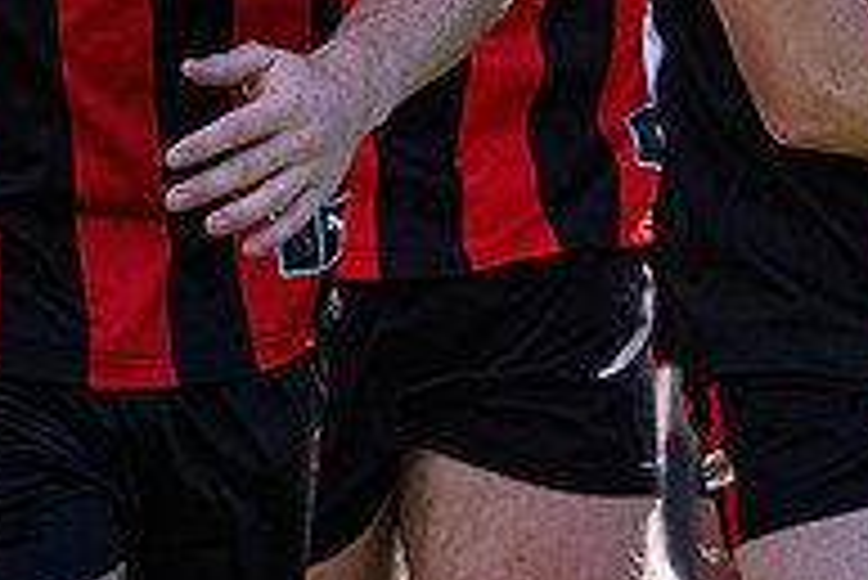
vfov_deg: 1.1
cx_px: 1067
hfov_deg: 1.6
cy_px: 96
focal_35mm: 1257
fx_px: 30329
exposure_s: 1/2000
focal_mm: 165
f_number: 2.8
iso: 160
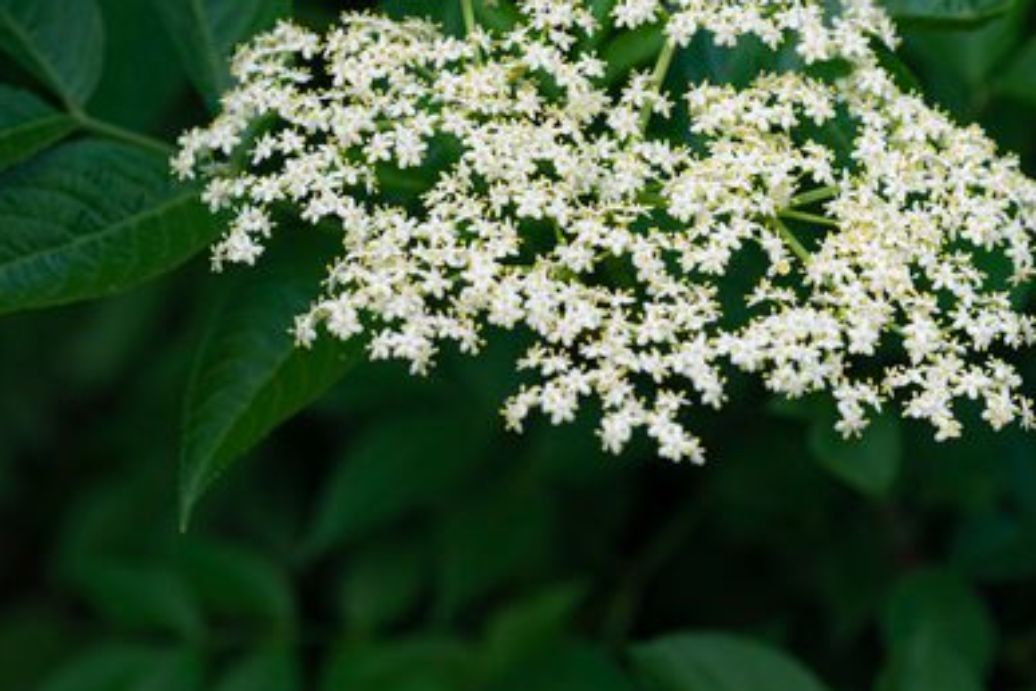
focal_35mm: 131
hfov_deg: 15.6
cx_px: 642
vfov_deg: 10.5
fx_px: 3770
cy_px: 258
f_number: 8
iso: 400
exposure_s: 1/250
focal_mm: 70
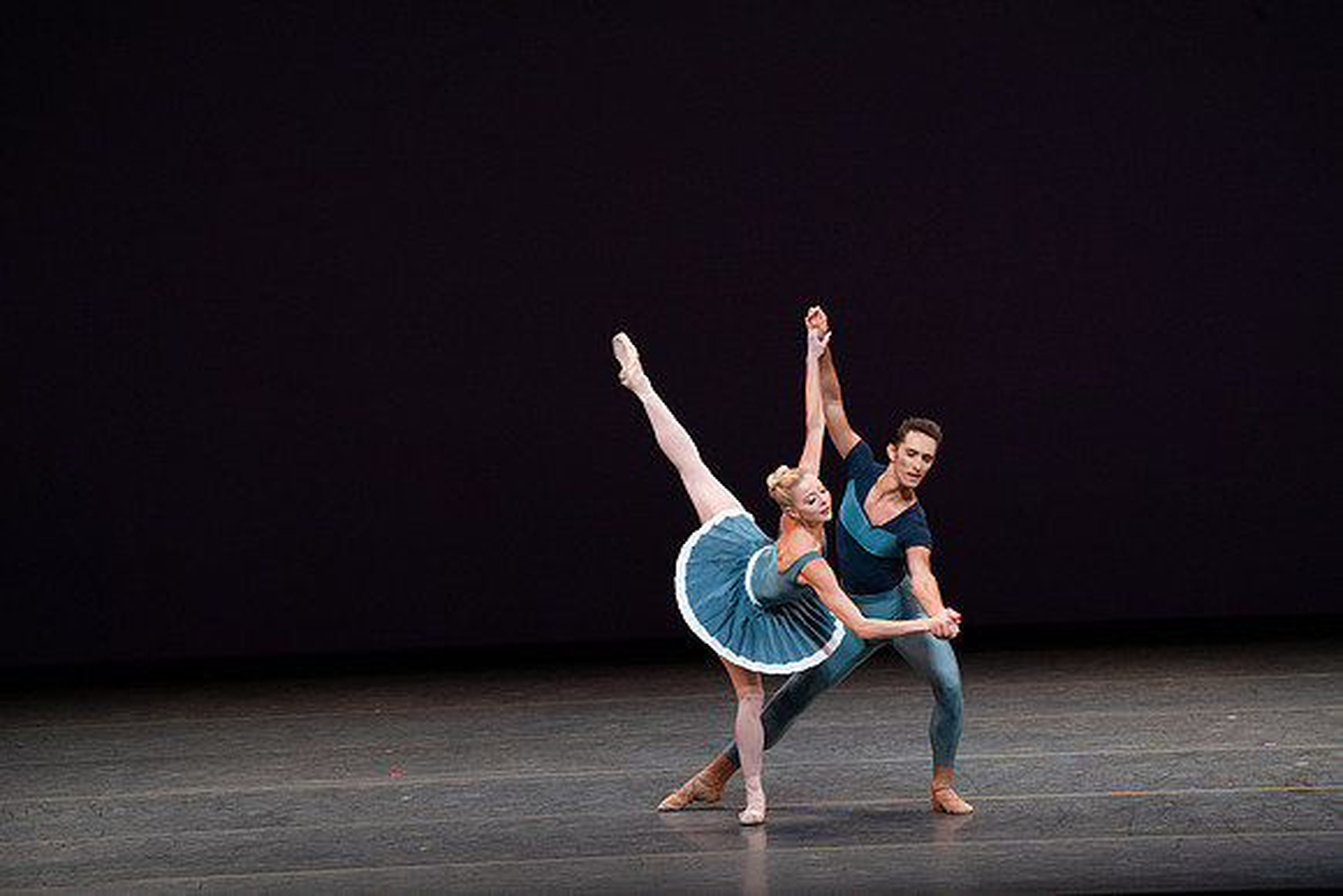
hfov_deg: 7.8
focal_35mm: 265
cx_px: 672
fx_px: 9888
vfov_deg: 5.2
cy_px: 448
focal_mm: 265
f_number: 8
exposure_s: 1/400
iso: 5000
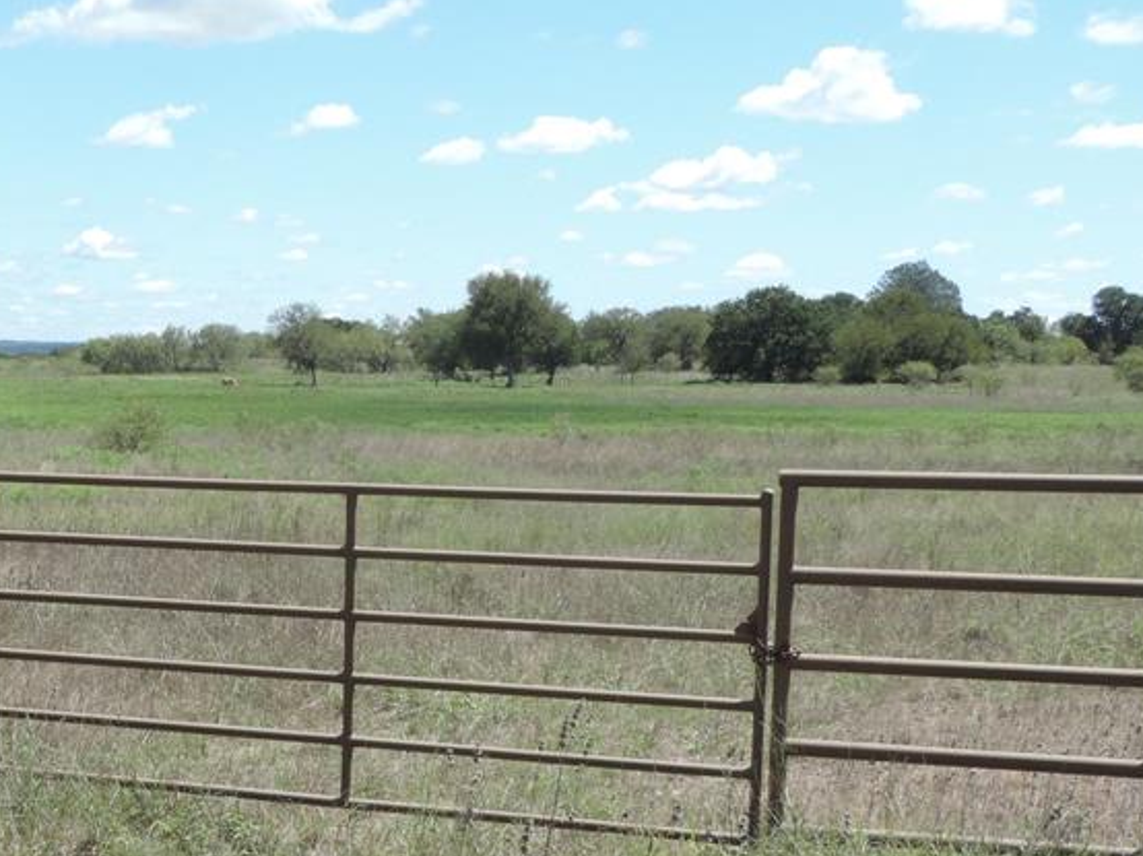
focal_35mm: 74
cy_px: 677
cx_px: 142
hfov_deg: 25.6
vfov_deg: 19.7
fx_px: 2442
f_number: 3.3
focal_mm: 7.1
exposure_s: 1/640
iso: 80
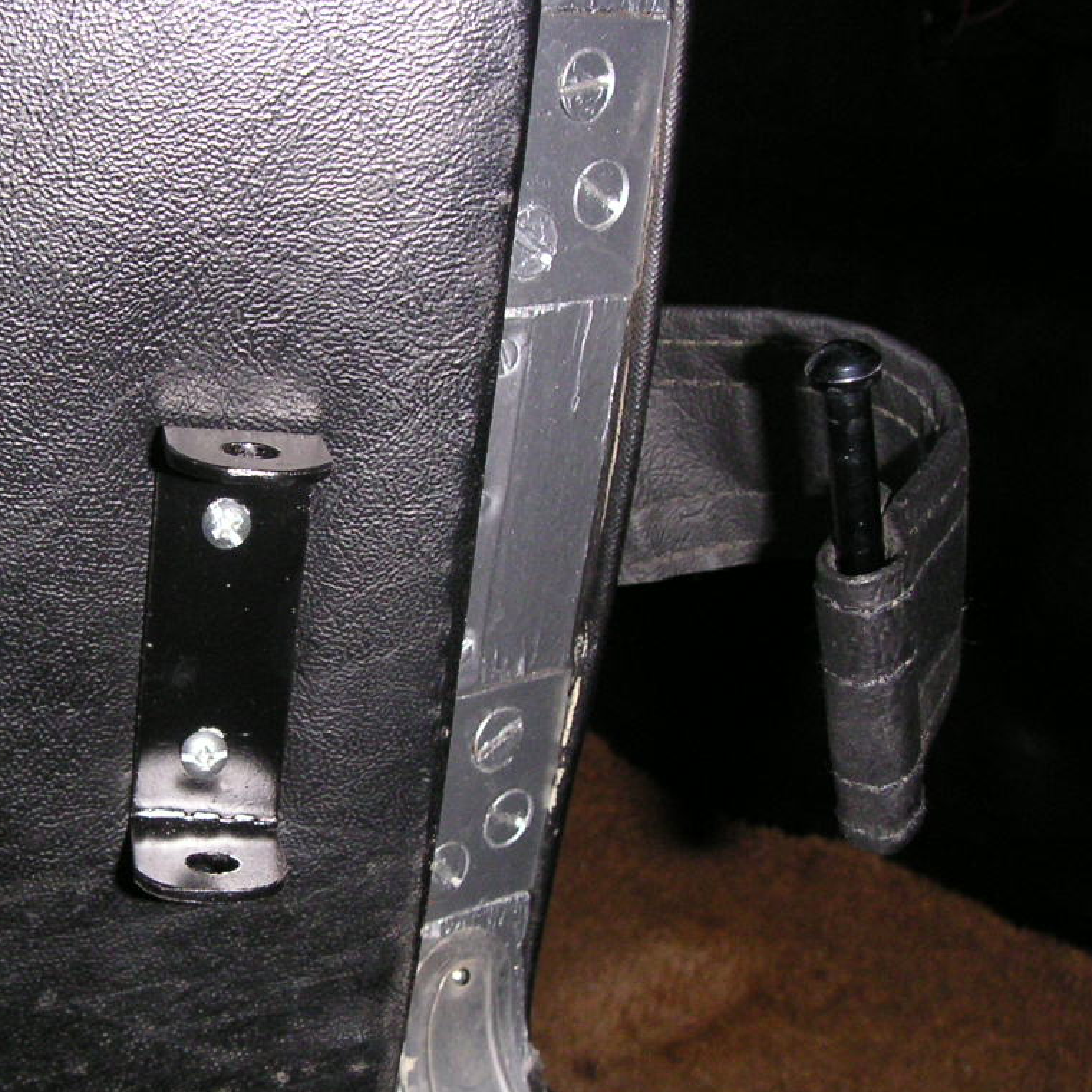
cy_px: 591
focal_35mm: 55
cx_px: 207
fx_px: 1963
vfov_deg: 31.1
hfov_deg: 30.3
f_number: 6.7
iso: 160
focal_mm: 5.7
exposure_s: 1/45
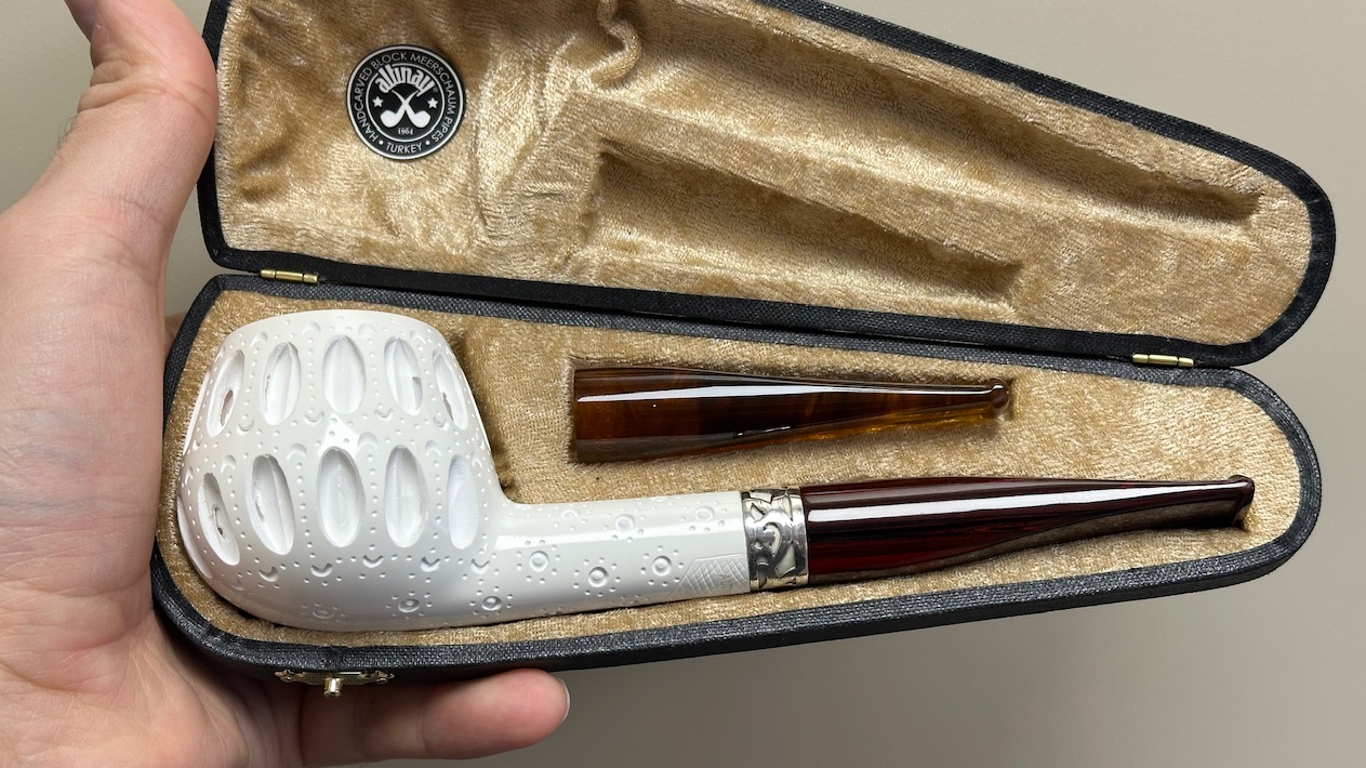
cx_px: 677
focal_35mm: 53
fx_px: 1919
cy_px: 345
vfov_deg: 22.6
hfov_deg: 39.2
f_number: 1.78
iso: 64
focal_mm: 6.86
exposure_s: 1/100
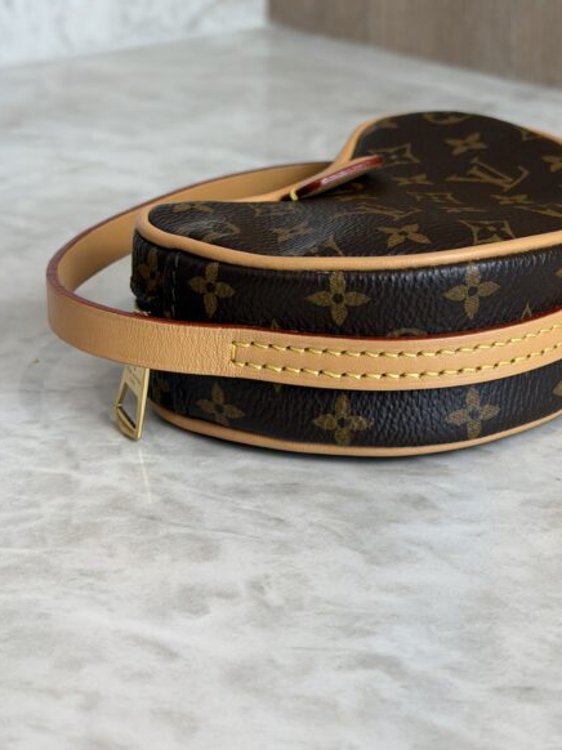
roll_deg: -0.3
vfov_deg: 29.3
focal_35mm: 66
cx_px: 351
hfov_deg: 22.2
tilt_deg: -20.5
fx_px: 1430
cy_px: 276
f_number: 1.78
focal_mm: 6.76
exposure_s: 1/120
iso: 64
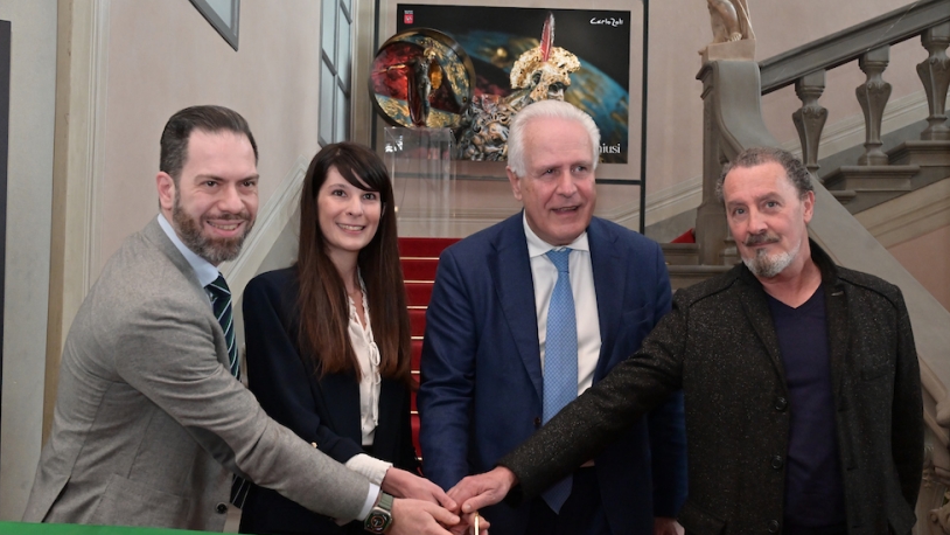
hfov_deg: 45.4
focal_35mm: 45
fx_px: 1134
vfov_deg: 26.5
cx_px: 515
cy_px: 286
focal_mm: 35
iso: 2500
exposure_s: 1/200
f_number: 6.3
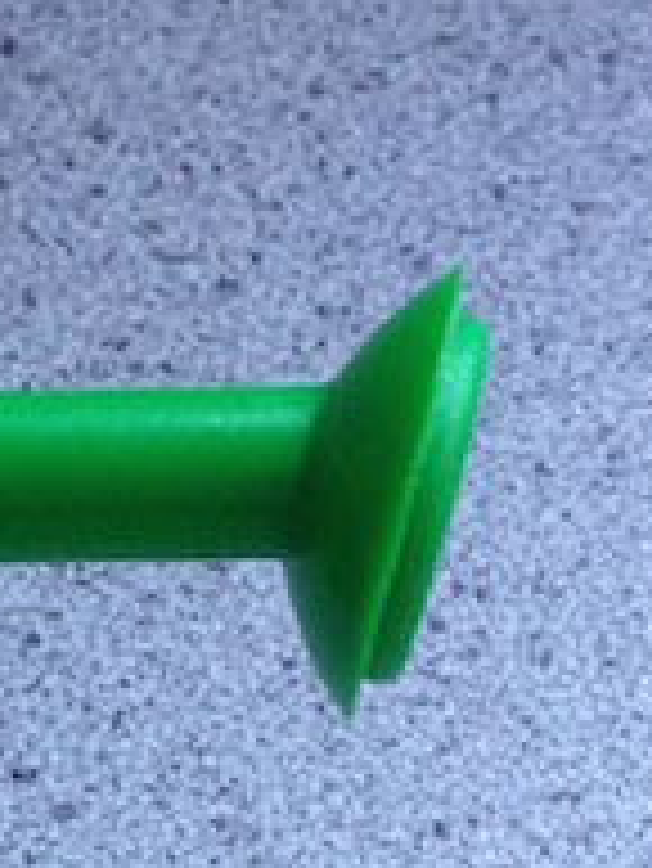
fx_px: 3437
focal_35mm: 137
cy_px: 1066
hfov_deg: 10.7
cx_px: -18
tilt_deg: -58.7
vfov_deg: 13.9
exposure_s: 1/20
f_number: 2.4
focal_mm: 4.12
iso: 125
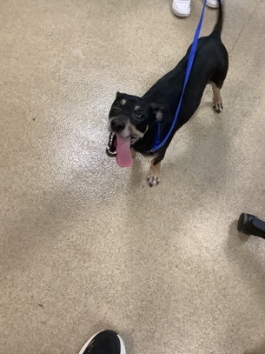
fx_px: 327
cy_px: 174
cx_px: 135
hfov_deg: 44.1
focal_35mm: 32
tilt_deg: -59.6
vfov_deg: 56.8
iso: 320
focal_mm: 3.3
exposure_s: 1/60
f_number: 2.4
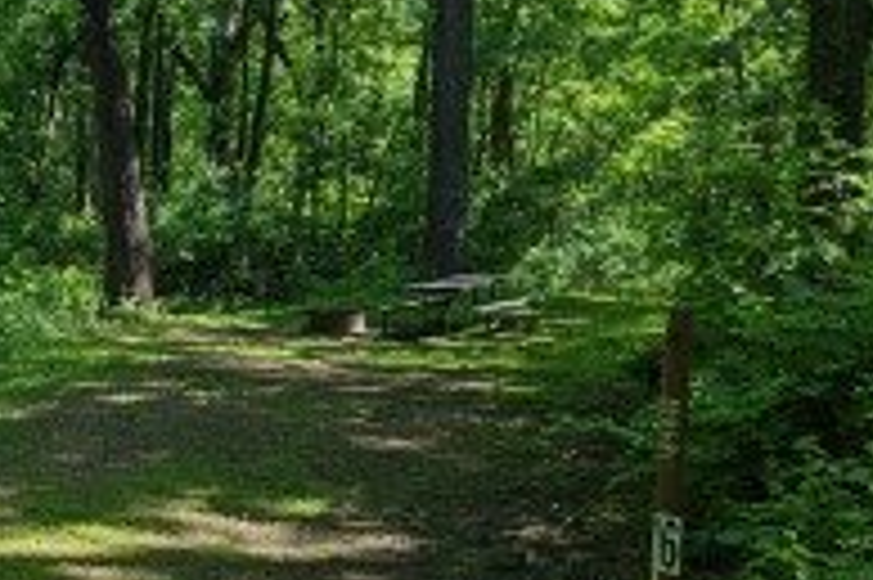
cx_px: -101
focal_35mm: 66
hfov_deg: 27.7
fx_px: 1599
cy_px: 290
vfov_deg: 20.6
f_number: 1.85
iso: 38
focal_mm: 6.81
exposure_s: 1/279
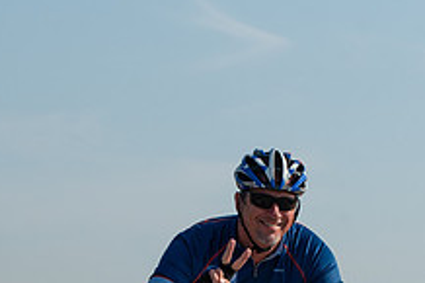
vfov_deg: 4.7
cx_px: 193
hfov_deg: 7.0
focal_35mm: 293
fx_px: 3456
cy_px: 352
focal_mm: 110
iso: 250
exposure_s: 1/1000
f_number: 5.6
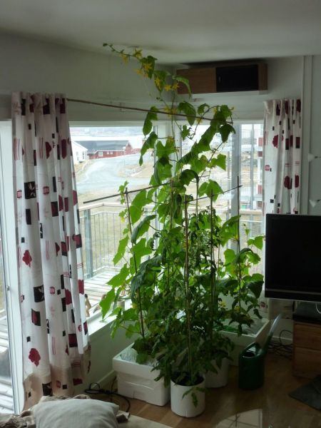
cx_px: 160
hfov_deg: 36.0
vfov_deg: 46.8
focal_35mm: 40
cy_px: 214
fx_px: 495
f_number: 3.6
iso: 125
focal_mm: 6.5
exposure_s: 1/60
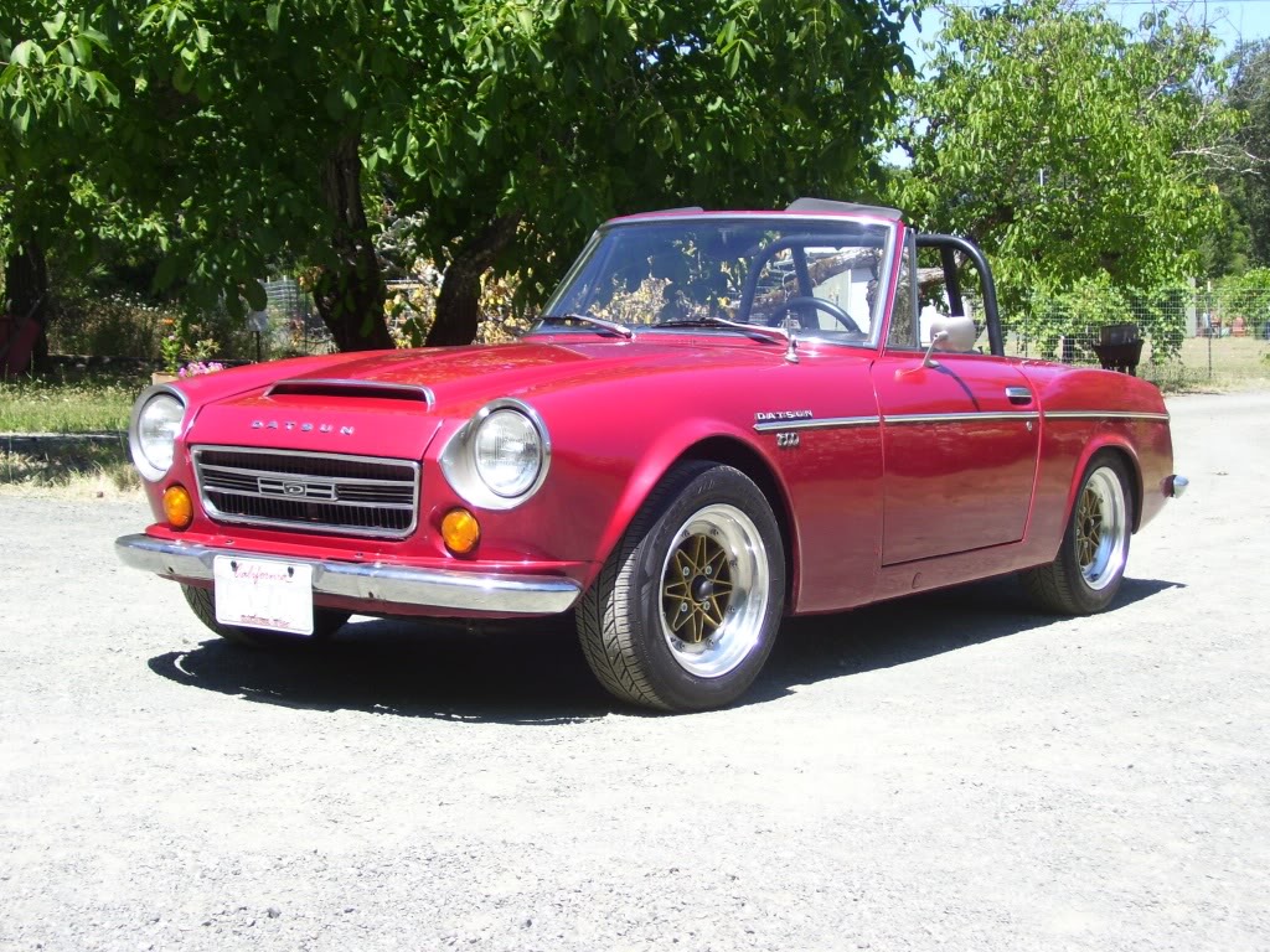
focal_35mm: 57
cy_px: 476
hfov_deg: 33.8
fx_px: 2091
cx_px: 635
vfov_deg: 25.7
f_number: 3.4
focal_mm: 9.4
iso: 80
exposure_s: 1/500
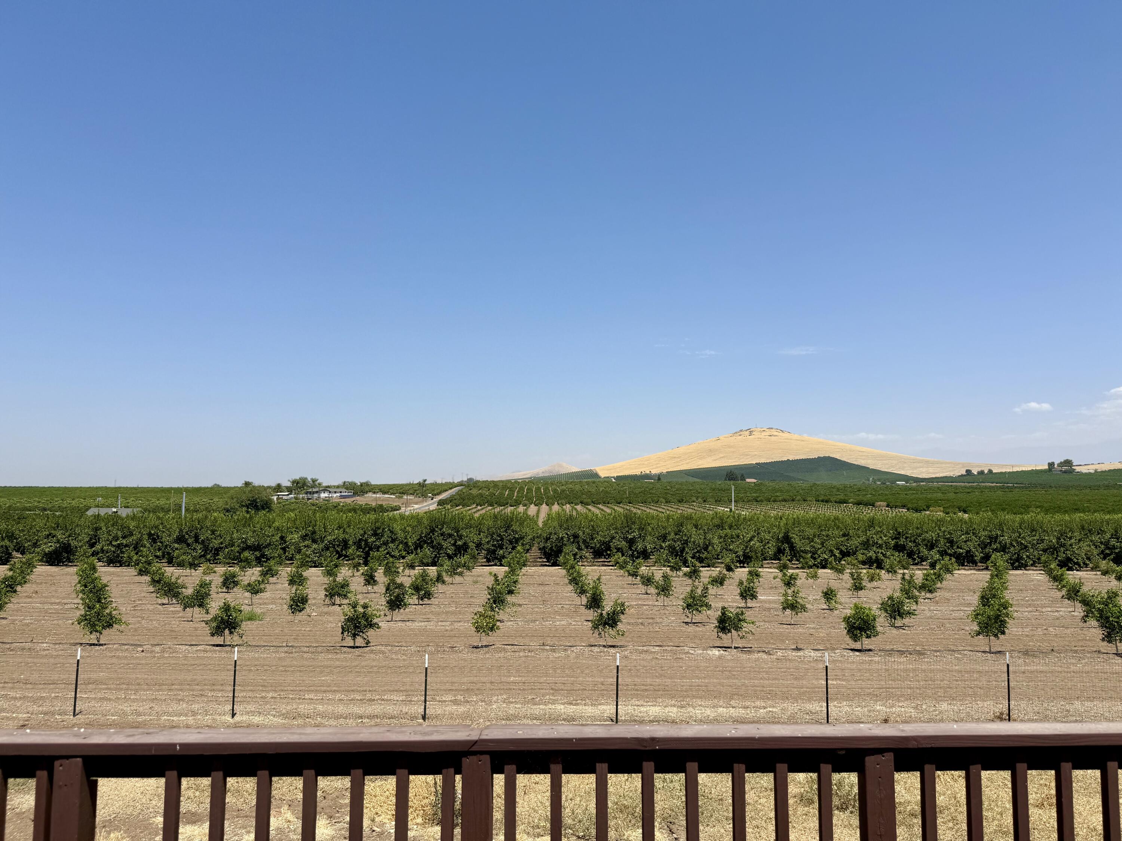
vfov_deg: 56.8
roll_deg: +0.6
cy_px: 420
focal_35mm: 24
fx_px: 778
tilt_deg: +5.3
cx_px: 561
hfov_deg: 71.6
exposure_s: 1/6711
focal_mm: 6.76
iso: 80
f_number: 1.78
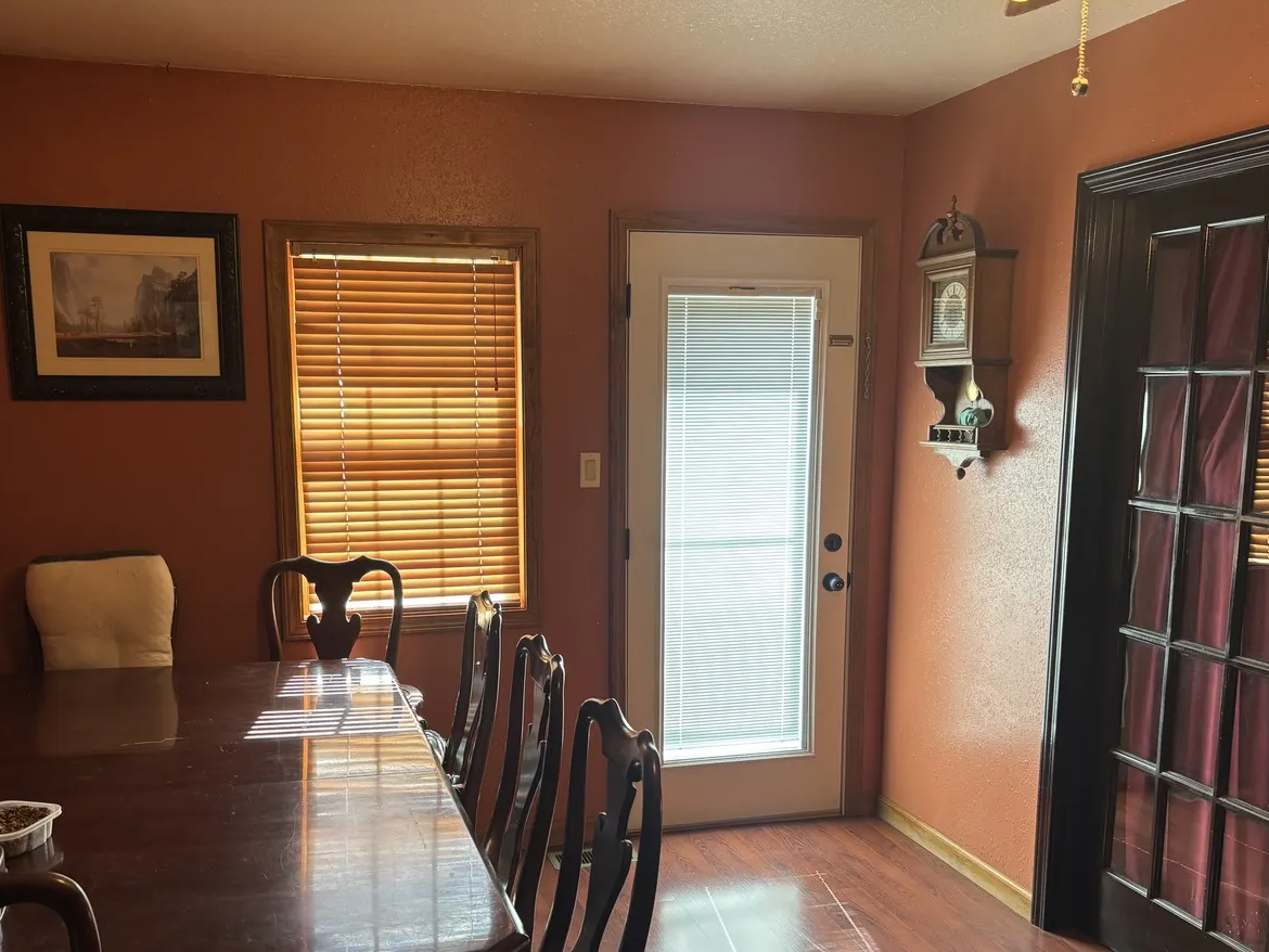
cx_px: 586
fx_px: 1173
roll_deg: +0.3
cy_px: 574
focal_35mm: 32
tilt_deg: -10.0
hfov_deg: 56.7
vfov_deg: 43.9
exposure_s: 1/60
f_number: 1.6
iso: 80
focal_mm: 5.96
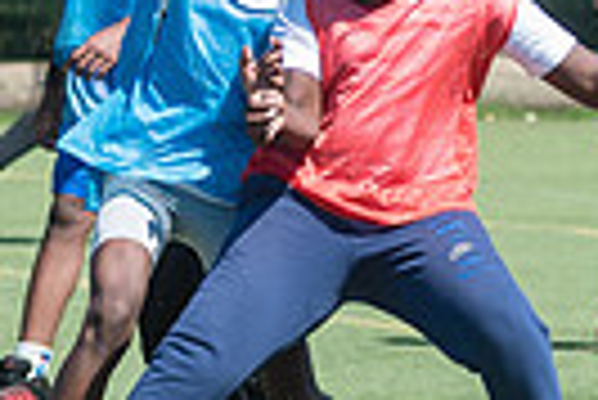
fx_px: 12804
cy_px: 272
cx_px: 101
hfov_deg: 2.7
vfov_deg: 1.8
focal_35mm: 770
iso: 200
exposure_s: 1/1250
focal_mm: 120
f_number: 4
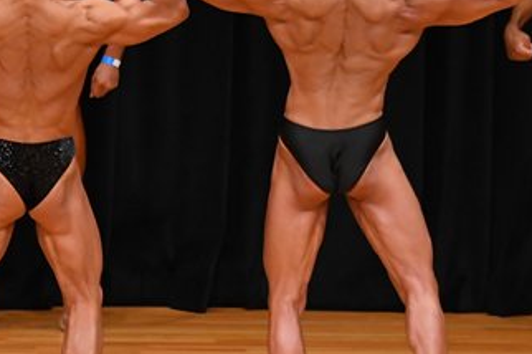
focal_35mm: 542
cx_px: 67
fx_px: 8001
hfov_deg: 3.8
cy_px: 152
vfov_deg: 2.5
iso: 3200
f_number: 5.6
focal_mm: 150
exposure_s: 1/400
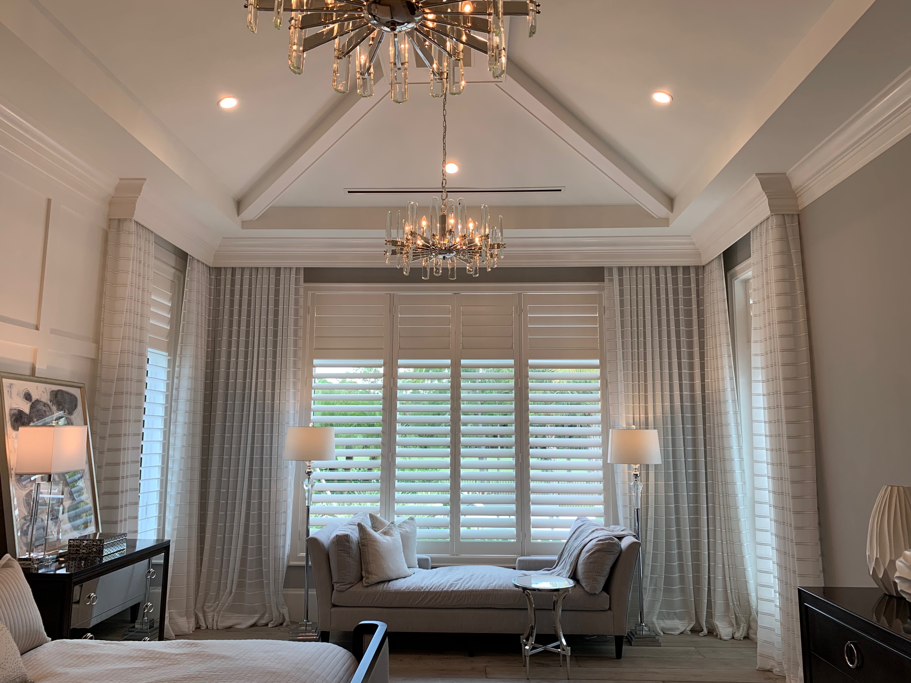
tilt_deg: +9.7
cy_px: 342
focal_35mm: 26
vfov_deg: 53.1
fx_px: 684
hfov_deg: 67.3
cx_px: 456
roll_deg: -0.9
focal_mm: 4.25
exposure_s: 1/120
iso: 40
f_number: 1.8
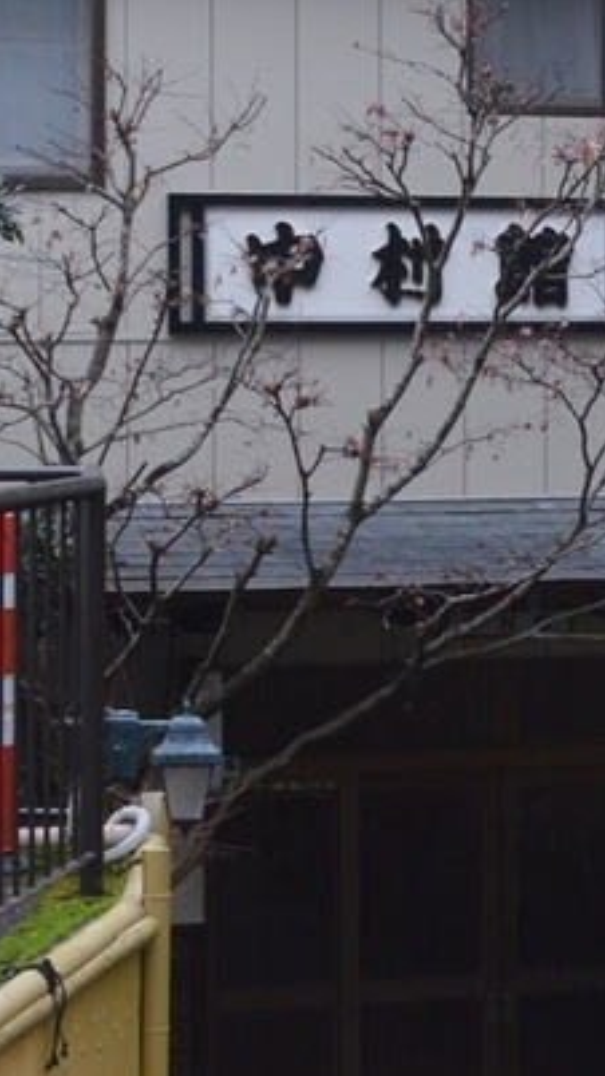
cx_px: 830
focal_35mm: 103
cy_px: 420
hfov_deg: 11.4
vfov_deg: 20.7
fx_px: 2939
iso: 400
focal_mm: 22
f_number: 6.3
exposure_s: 1/160
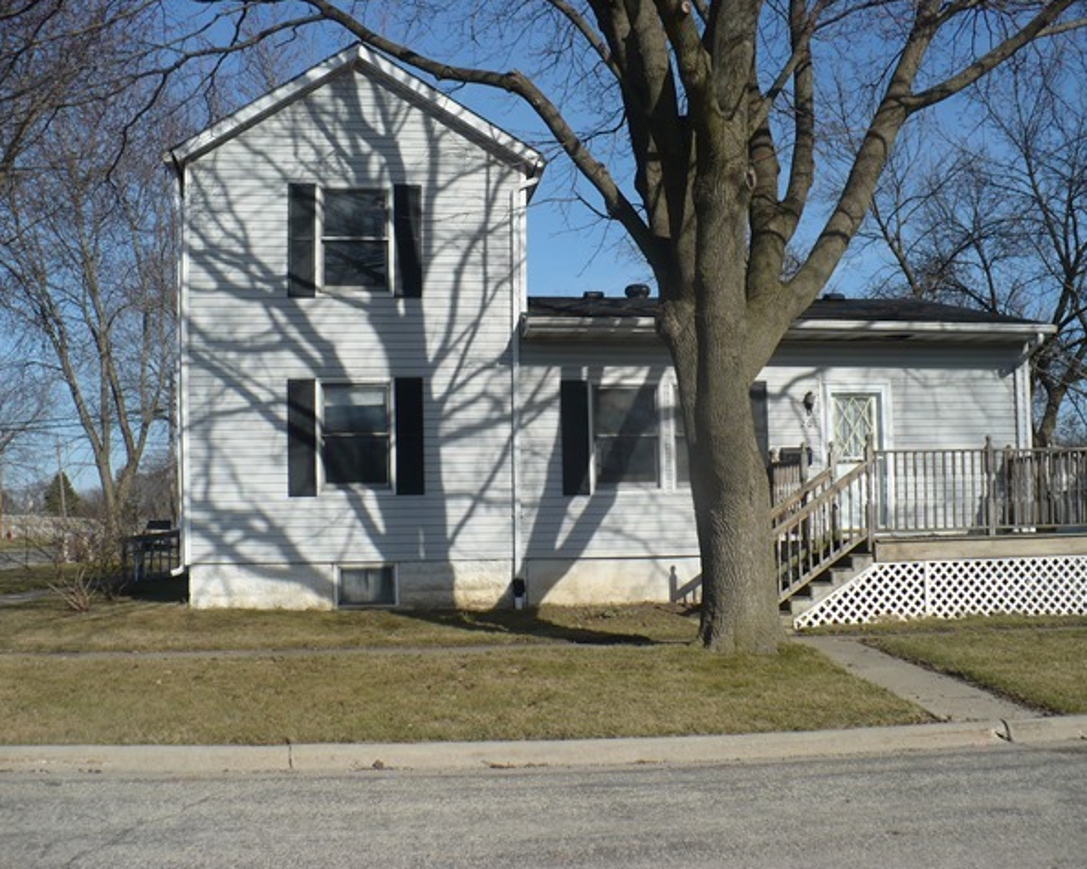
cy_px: 436
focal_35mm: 39
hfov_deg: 46.8
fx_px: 1254
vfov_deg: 38.2
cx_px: 577
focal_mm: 6.1
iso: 100
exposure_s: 1/320
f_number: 8
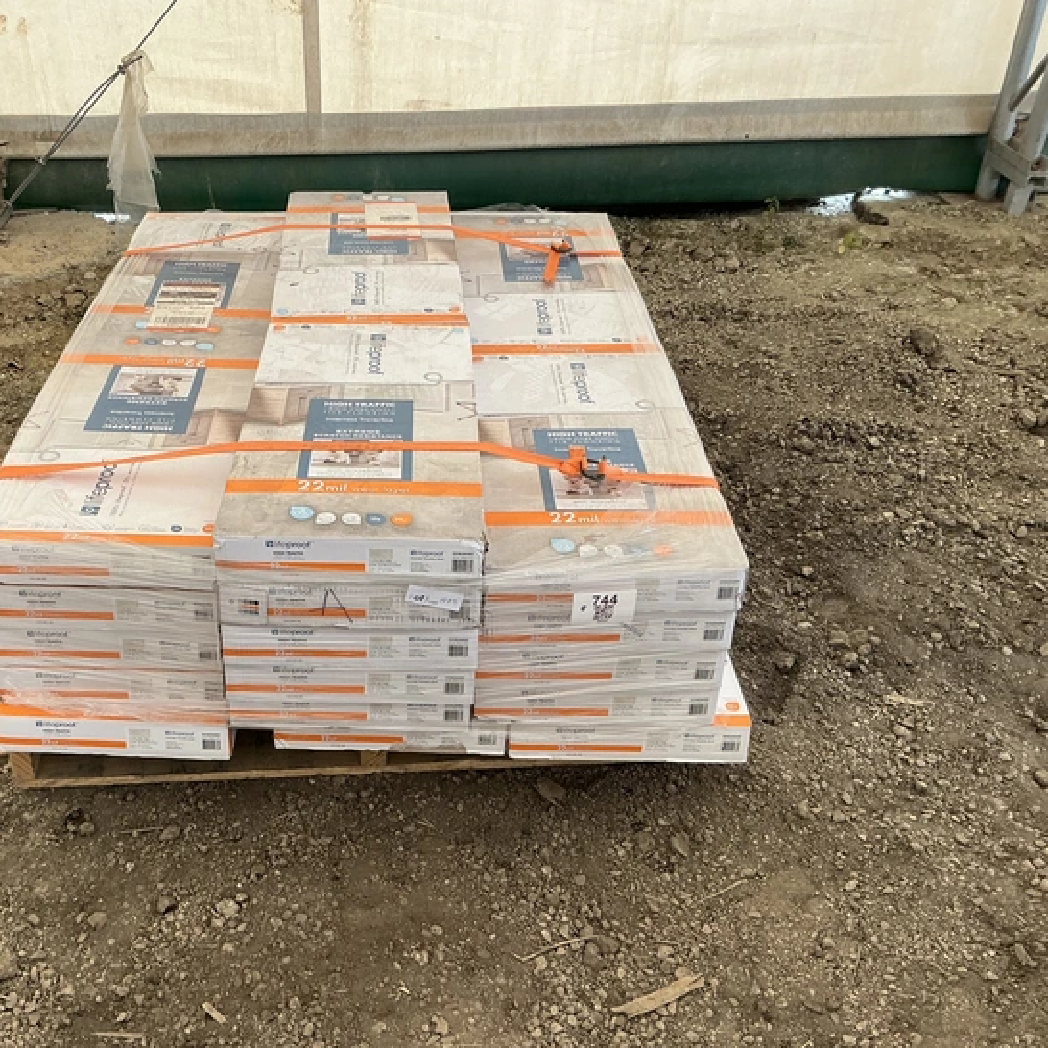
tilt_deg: -33.4
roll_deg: -0.2
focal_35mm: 34
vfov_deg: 48.4
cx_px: 372
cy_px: 535
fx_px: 1165
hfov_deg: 47.9
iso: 32
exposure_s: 1/122
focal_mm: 3
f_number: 1.8
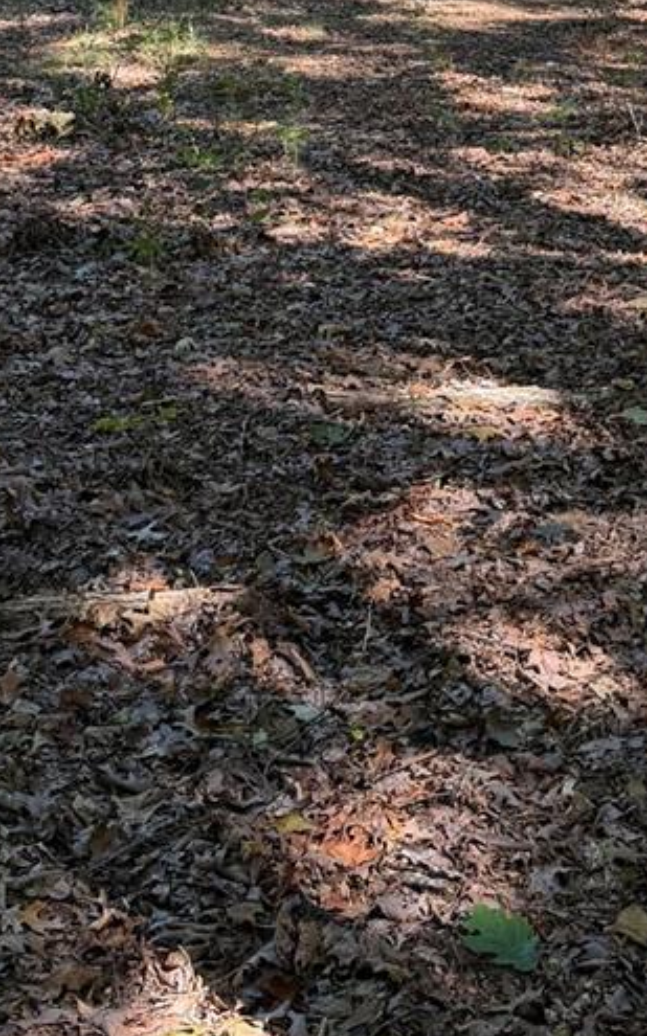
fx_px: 2231
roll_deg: -3.0
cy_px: -213
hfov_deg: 16.5
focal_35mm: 79
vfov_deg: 23.8
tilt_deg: +3.3
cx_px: 343
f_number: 1.78
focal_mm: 6.76
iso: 100
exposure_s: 1/315
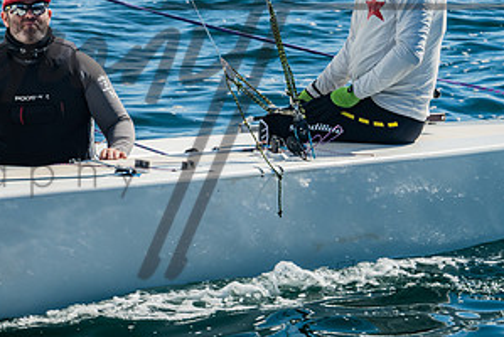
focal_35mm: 313
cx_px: 145
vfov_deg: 4.4
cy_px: -7
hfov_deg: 6.6
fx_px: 4386
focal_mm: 135
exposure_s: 1/320
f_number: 10
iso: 400
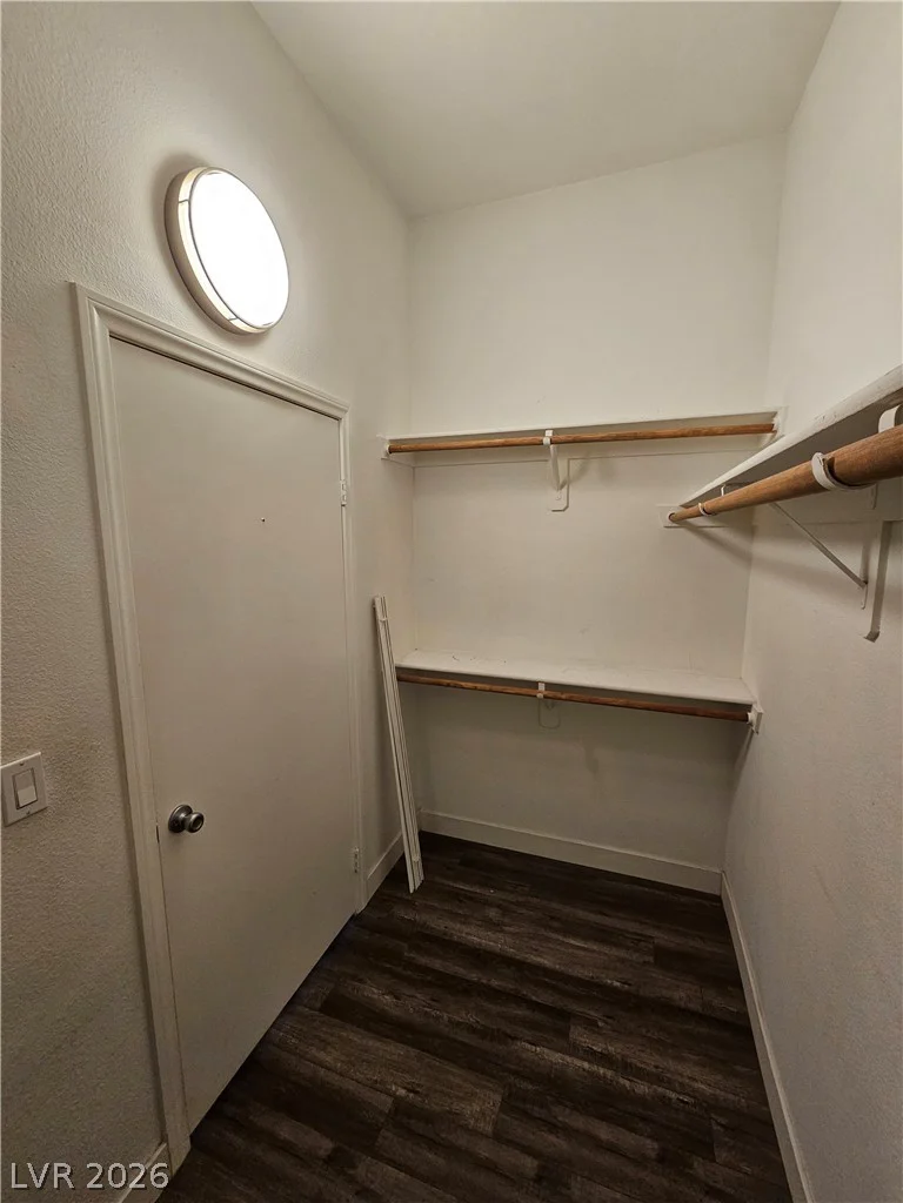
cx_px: 452
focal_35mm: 13
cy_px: 602
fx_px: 452
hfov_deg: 89.9
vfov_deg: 106.2
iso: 200
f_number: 2.2
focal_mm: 2.2
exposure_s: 1/100
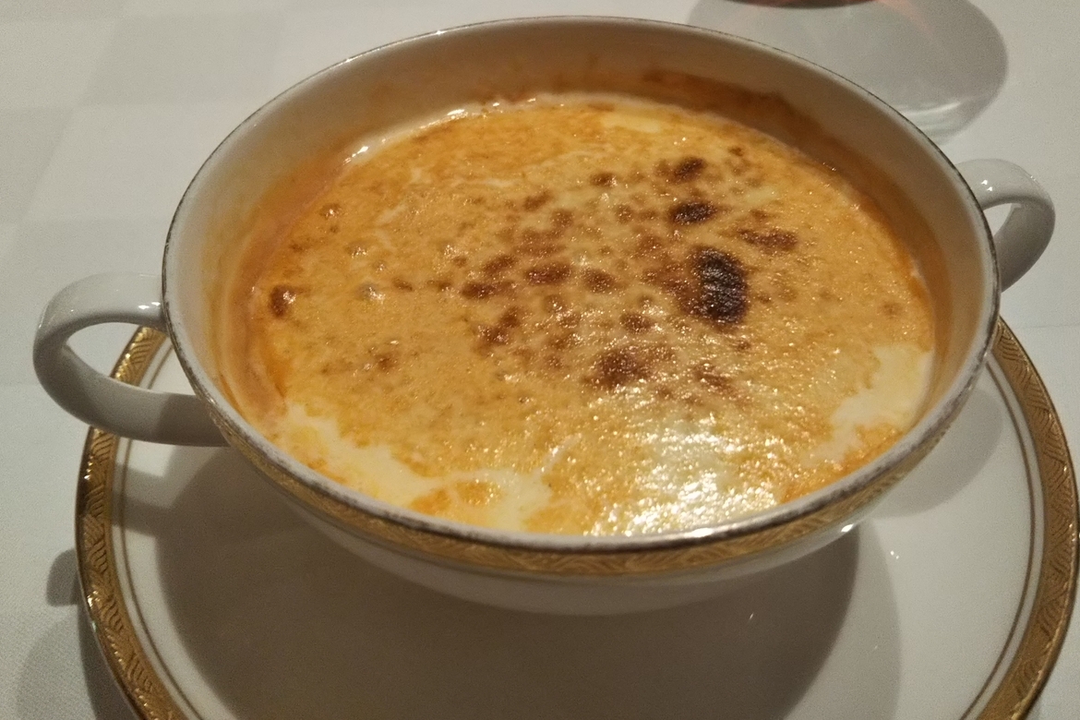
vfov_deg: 41.0
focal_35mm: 32
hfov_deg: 58.7
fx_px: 960
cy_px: 308
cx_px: 546
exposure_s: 1/30
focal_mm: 4
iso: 160
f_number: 2.2
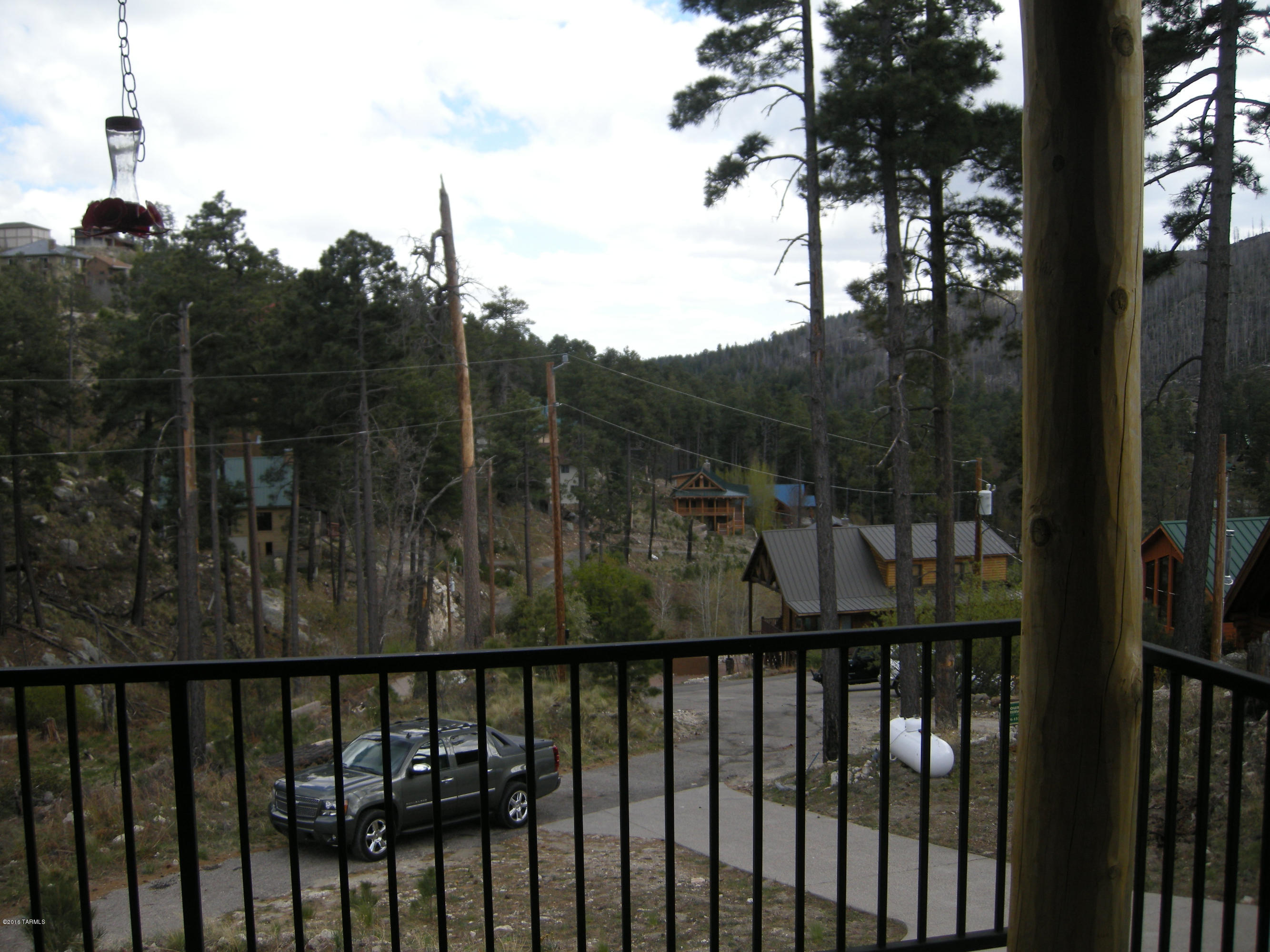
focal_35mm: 35
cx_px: 635
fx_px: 1284
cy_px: 476
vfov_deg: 40.7
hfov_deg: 52.6
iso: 64
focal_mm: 7.5
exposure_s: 1/504
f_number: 2.7
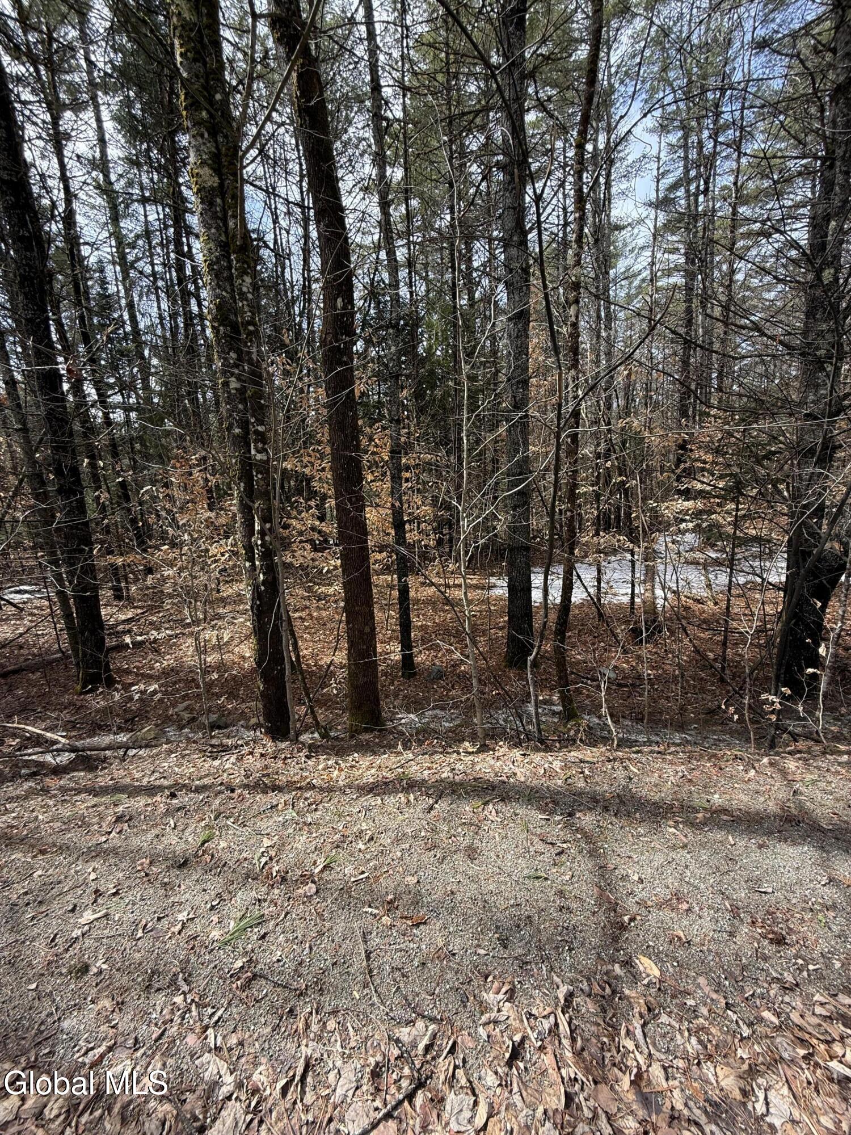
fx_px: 459
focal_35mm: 14
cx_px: 426
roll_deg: +1.6
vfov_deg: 102.1
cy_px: 568
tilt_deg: -11.3
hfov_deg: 85.7
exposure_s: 1/307
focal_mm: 2.22
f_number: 2.2
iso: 50
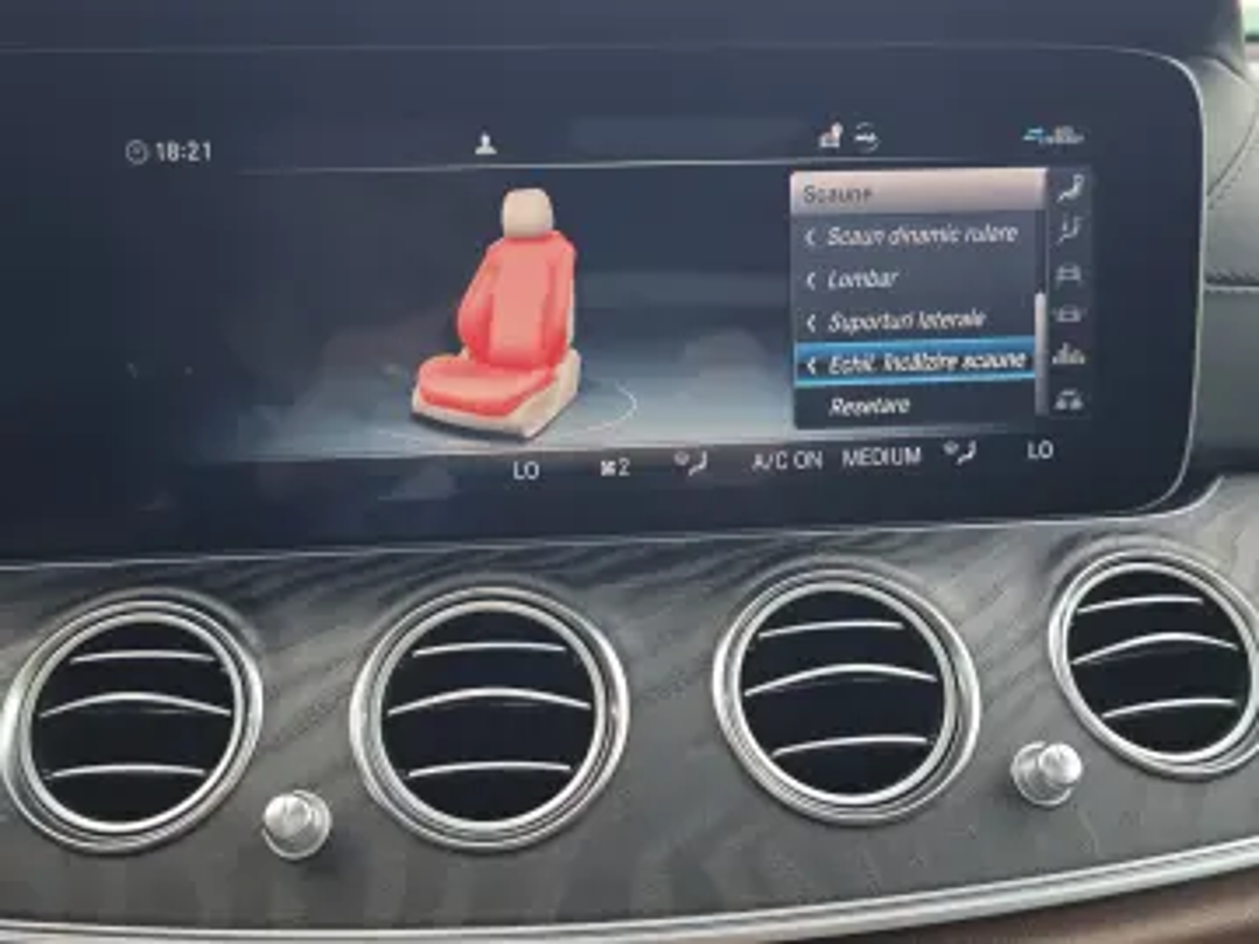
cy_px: 472
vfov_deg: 40.7
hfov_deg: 52.6
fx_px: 1273
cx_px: 630
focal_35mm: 35
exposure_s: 1/100
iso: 80
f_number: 1.4
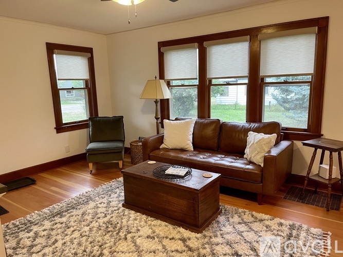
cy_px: 128
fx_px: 258
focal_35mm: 26
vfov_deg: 53.0
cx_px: 172
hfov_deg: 67.3
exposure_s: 1/60
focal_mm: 5.1
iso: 160
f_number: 1.6
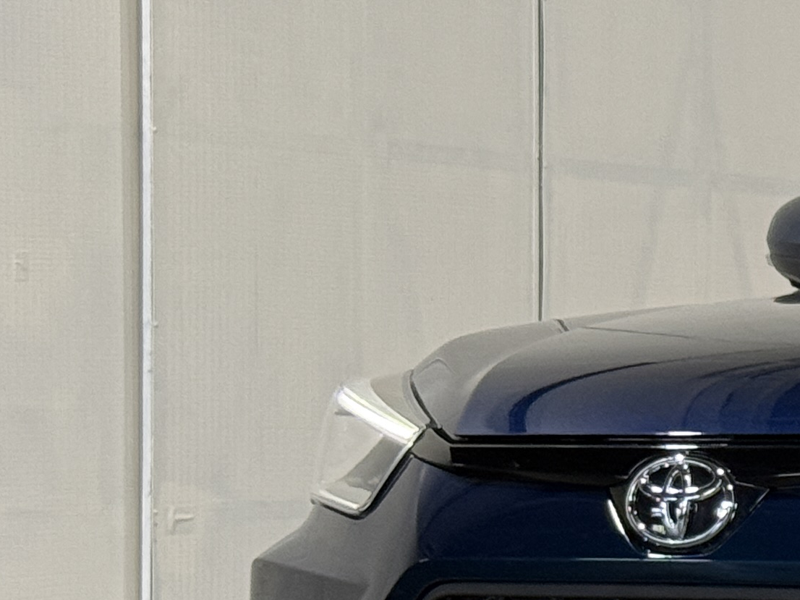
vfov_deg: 8.5
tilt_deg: +1.0
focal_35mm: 175
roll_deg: +0.3
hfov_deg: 10.7
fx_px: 4043
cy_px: 405
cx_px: 1359
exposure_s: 1/60
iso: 125
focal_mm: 6.76
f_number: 1.78
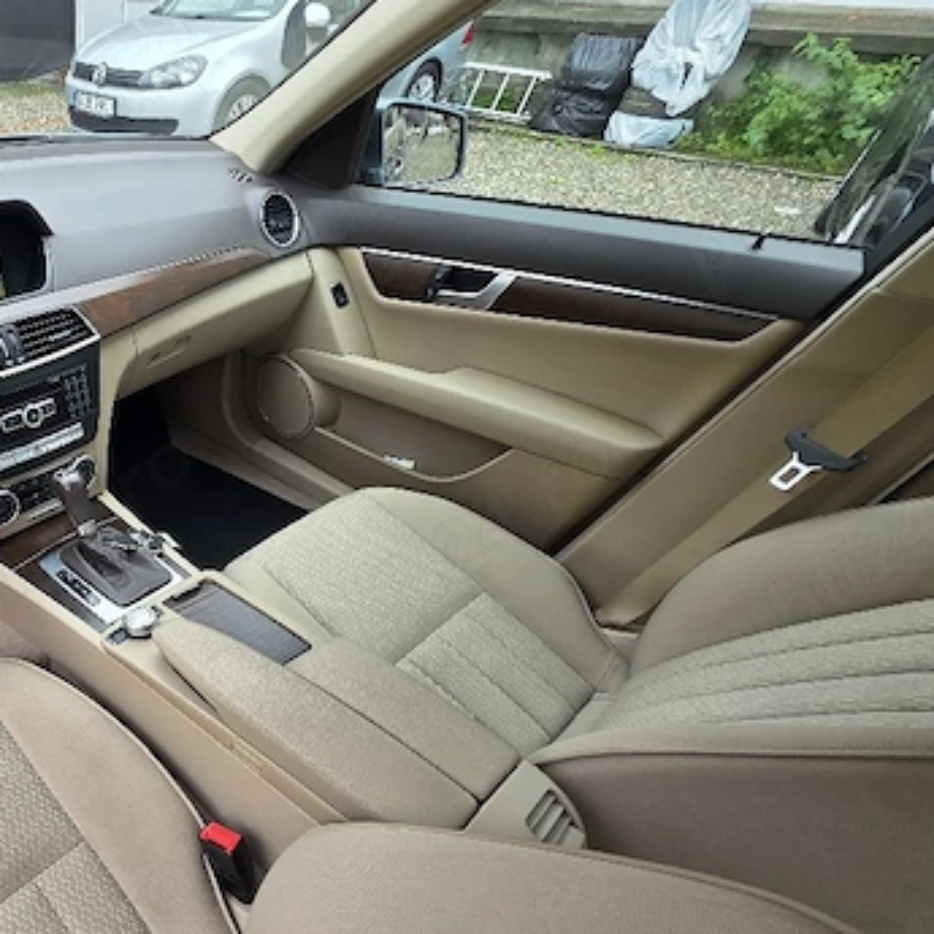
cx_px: 125
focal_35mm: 20
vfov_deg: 73.6
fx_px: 611
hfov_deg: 64.5
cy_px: 582
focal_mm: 2.2
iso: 25
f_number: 1.9
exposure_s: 1/80
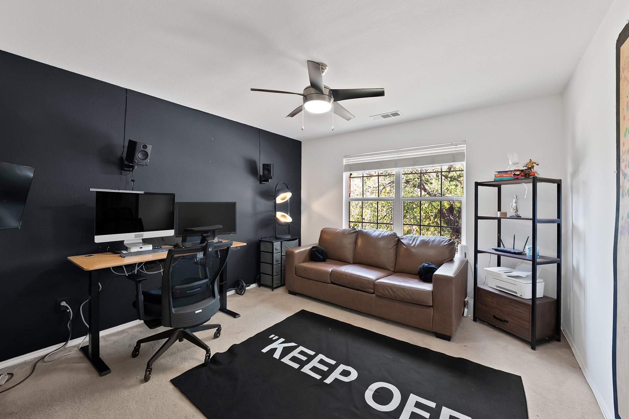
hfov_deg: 108.3
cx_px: 325
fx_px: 227
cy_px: 221
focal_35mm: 13
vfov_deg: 85.4
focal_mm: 12
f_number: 9
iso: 640
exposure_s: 1/1.67
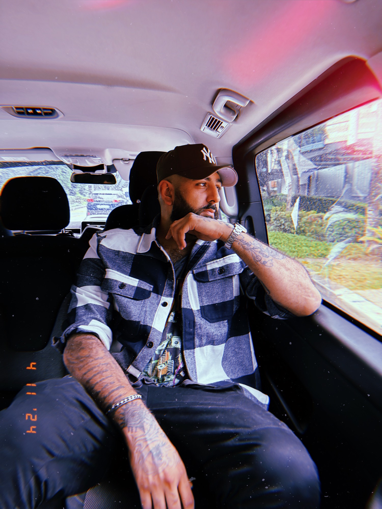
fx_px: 353
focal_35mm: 24
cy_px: 254
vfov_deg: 71.6
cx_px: 191
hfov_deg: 56.8
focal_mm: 6.76
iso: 200
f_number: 1.78
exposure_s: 1/93
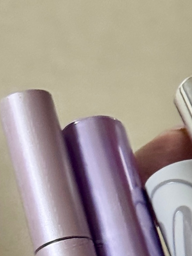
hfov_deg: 6.8
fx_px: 1583
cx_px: 348
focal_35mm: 214
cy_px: 349
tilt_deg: -34.8
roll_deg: +2.4
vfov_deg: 9.1
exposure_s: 1/30
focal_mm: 6.76
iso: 640
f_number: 1.78
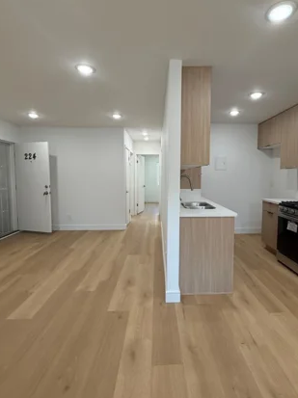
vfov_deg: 84.7
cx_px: 169
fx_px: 218
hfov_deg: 68.3
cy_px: 193
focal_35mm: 19
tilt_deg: -3.3
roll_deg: -0.3
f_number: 2.2
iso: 125
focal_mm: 2.22
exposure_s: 1/120
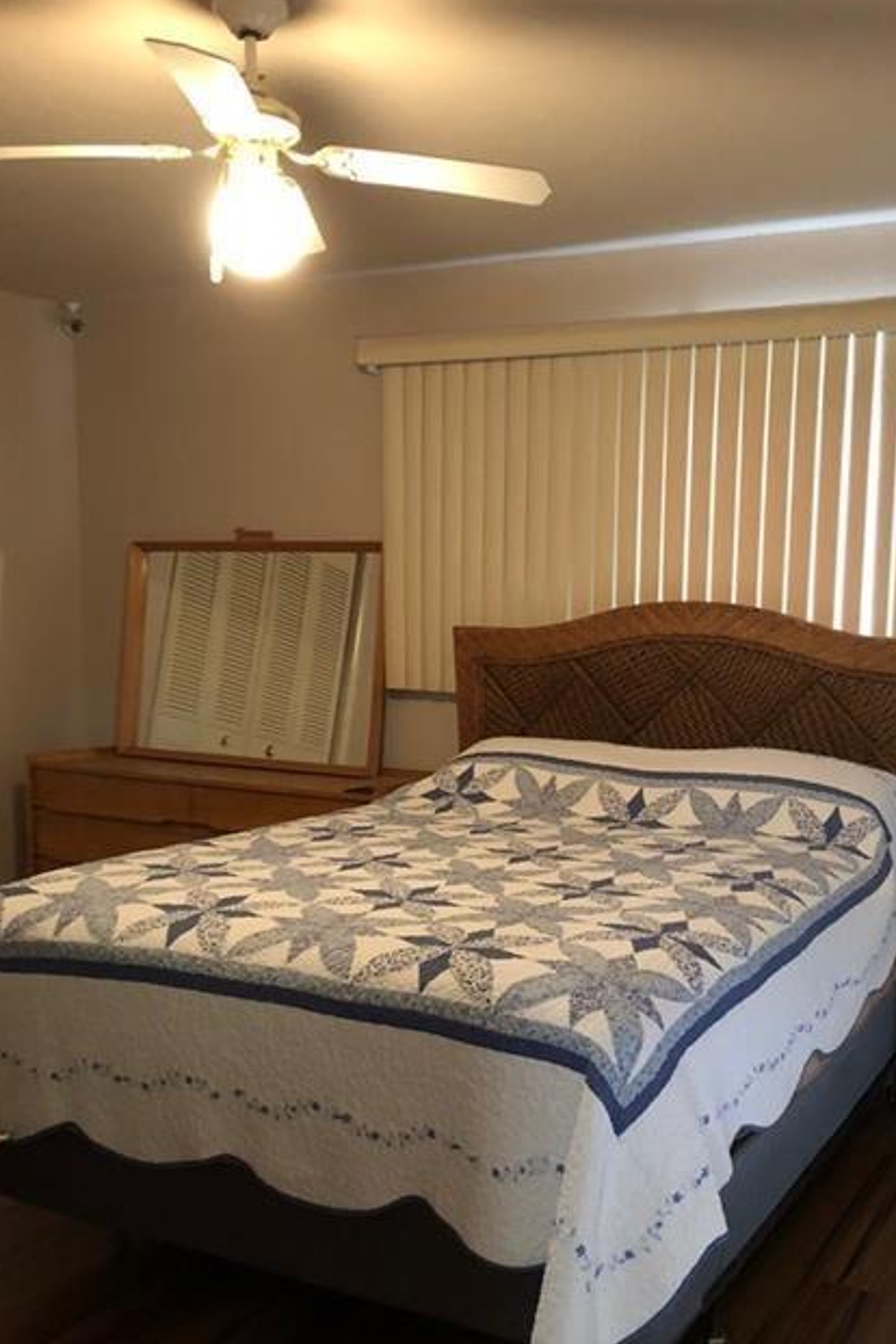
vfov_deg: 52.9
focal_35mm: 36
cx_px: 556
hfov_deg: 36.7
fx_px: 1344
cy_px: 790
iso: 100
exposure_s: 1/5
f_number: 1.8
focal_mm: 3.99
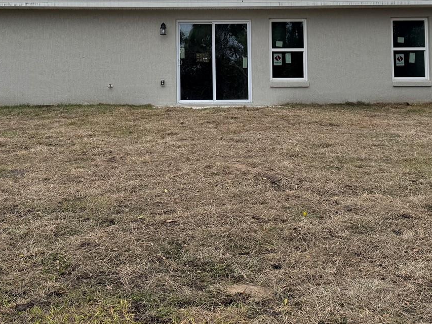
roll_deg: +1.2
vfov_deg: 31.3
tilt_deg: +3.6
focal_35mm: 45
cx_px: 180
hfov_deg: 41.9
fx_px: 562
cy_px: 63
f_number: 1.78
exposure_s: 1/1238
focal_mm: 6.76
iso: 80
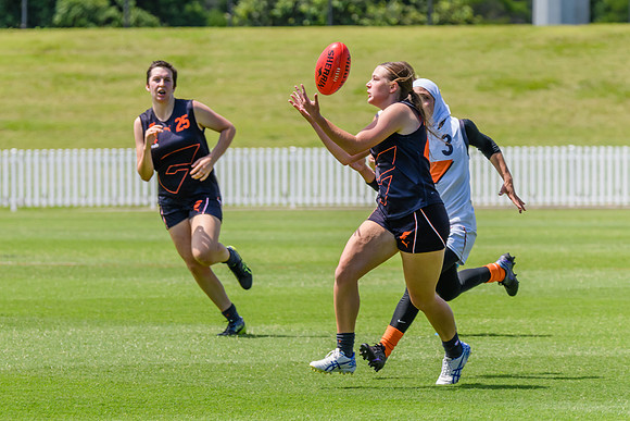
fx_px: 7960
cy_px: 122
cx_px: 191
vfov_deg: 3.0
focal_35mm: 455
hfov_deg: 4.5
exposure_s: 1/1600
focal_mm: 280
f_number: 9
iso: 800
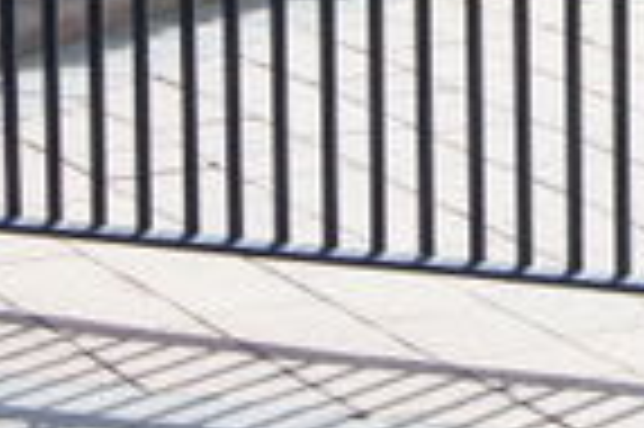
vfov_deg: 4.9
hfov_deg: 7.2
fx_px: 4899
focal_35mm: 274
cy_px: -336
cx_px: 1293
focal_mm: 29
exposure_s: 1/160
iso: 200
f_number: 8
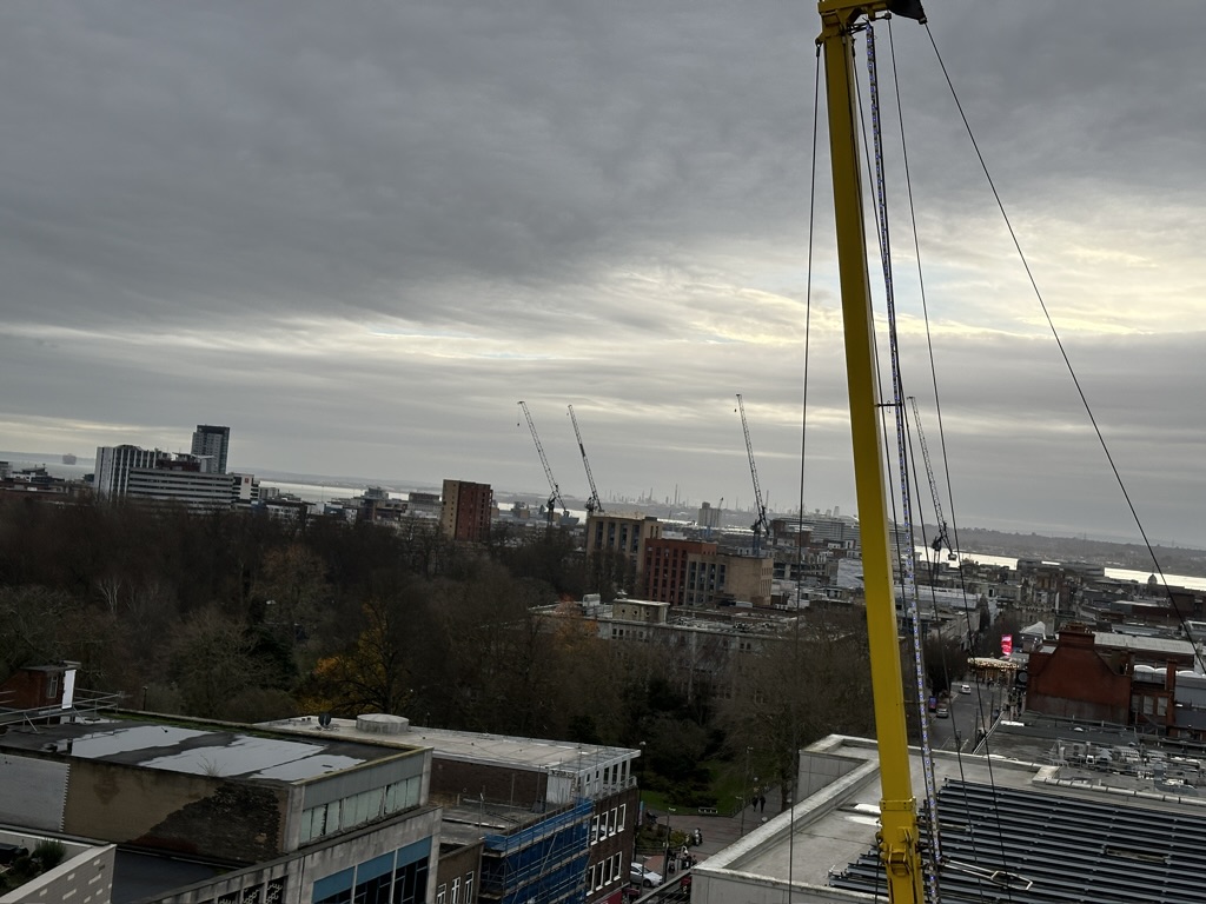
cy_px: 452
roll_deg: -5.3
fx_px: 1672
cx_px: 603
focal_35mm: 48
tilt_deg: +3.2
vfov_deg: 30.3
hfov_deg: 39.7
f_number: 1.78
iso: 64
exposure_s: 1/3257
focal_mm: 6.86
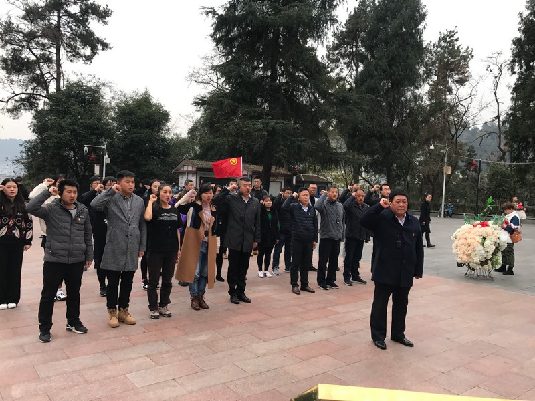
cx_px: 268
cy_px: 200
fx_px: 433
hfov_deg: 63.4
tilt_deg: -5.3
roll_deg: -2.7
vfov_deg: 49.7
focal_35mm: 28
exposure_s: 1/476
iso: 20
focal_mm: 3.99
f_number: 1.8
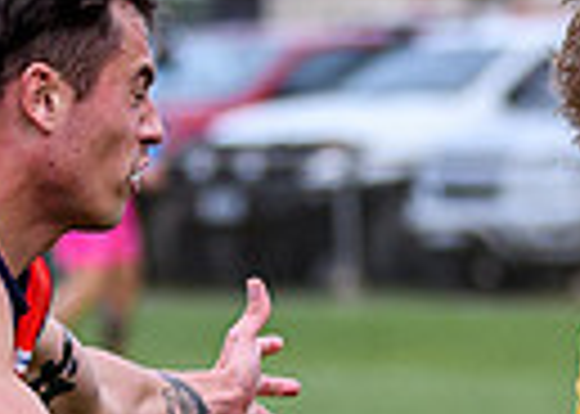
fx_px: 17847
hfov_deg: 1.9
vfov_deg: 1.3
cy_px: 315
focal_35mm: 1084
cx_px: 731
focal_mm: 100
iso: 280
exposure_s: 1/2000
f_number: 2.8
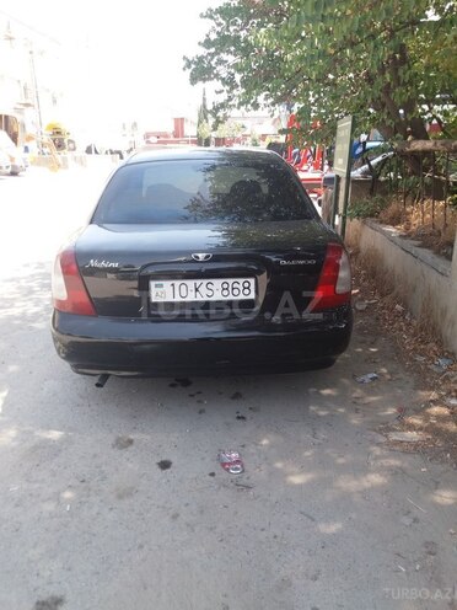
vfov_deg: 63.4
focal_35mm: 28
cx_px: 228
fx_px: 493
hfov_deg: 49.7
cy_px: 305
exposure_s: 1/269
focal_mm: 3.7
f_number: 1.9
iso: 64
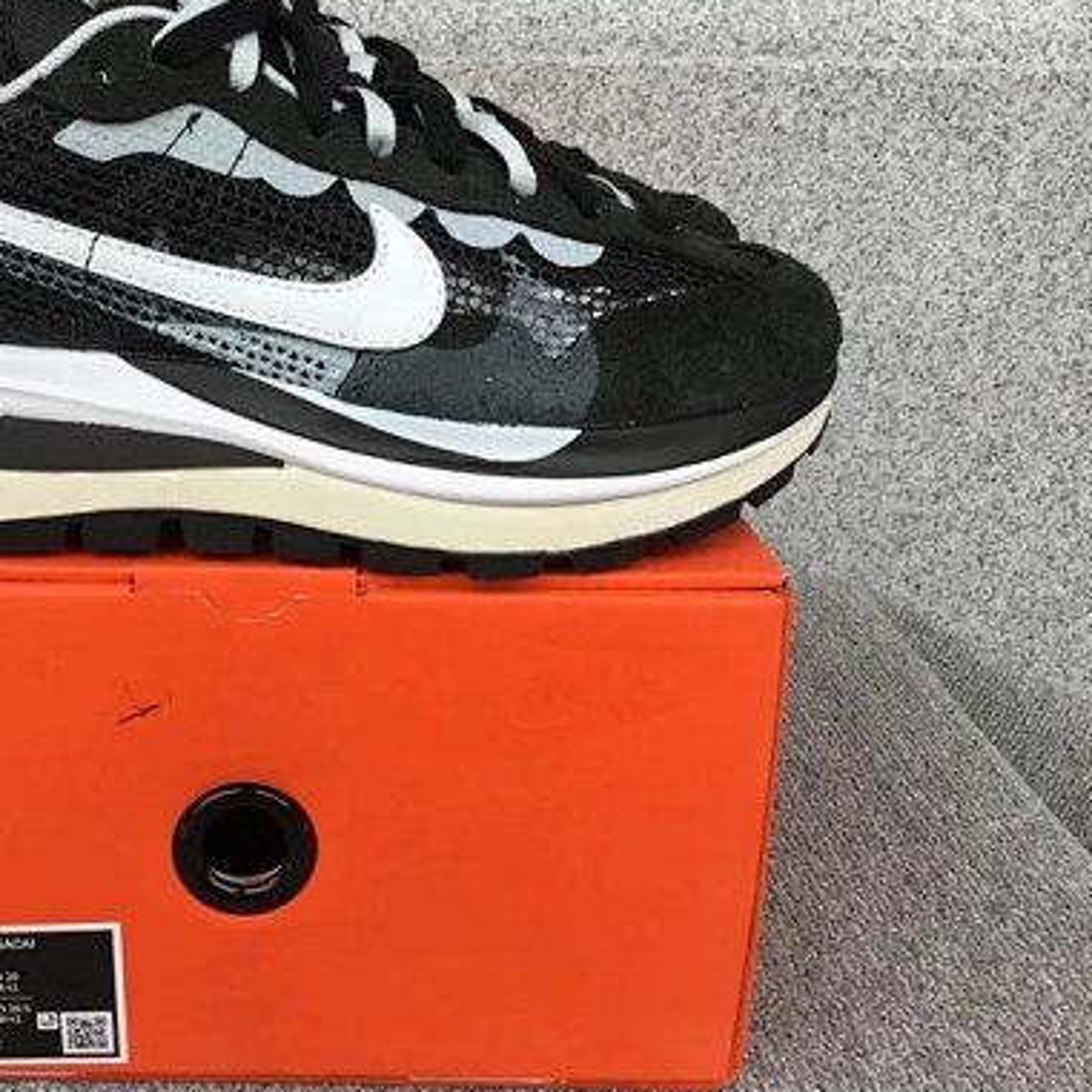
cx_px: 229
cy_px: 467
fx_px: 1642
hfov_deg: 35.7
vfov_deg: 36.7
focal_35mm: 46
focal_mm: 3.3
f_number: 2.4
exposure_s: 1/162
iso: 25
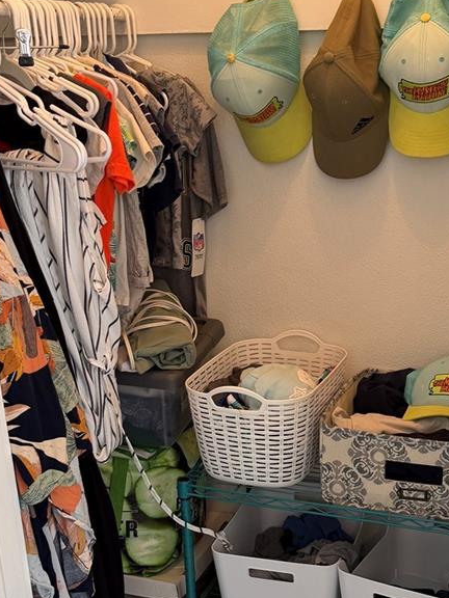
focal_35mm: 50
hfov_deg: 29.0
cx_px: 290
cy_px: 428
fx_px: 865
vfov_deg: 37.5
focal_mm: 6.76
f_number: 1.78
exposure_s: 1/60
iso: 200
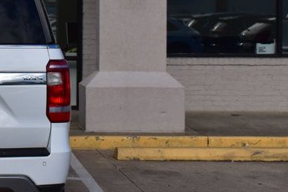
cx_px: -80
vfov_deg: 10.5
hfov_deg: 15.2
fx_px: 1035
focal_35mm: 129
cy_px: 31
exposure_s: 1/500
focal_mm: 31
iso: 360
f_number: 11
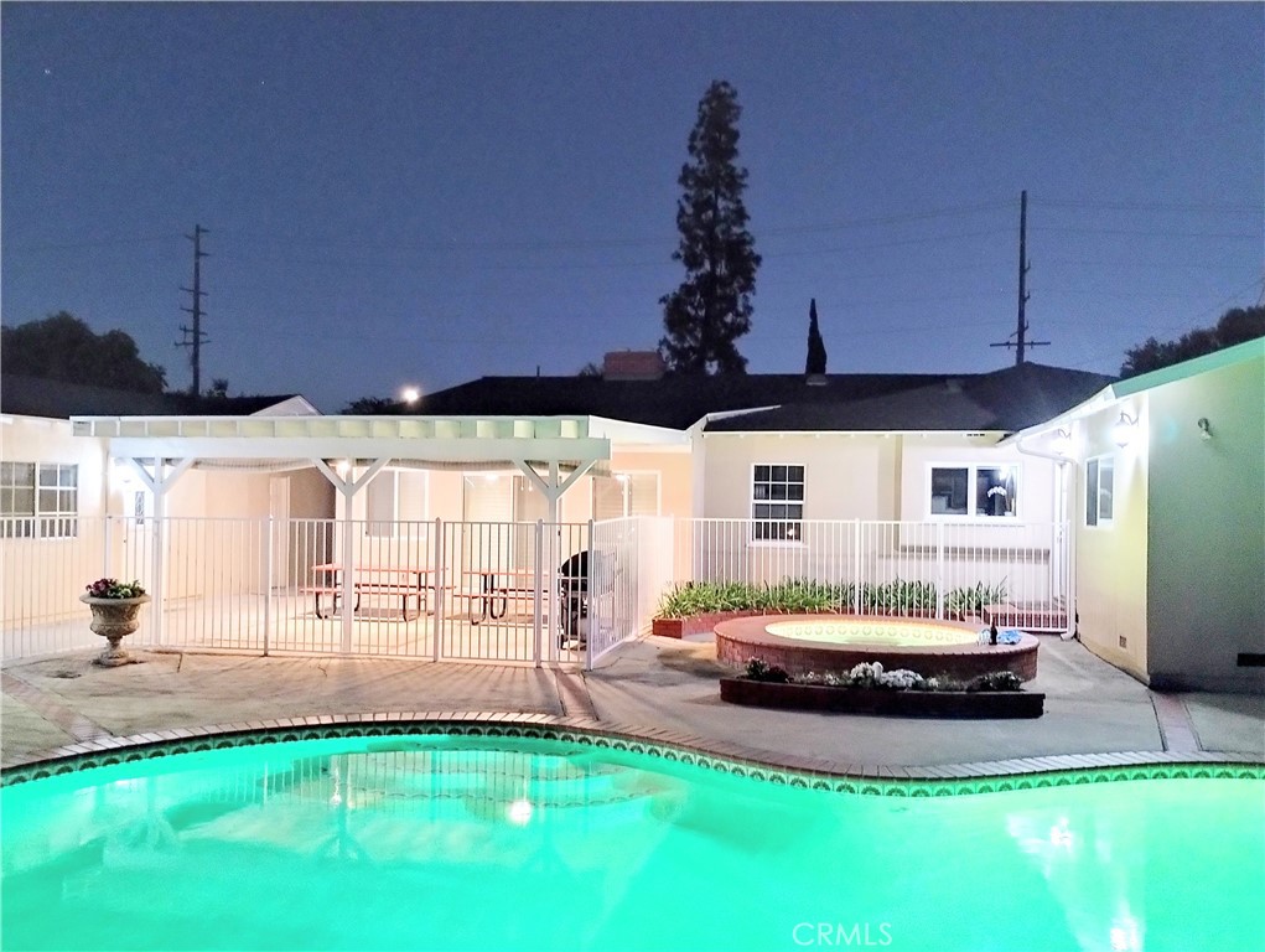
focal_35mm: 28
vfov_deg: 49.8
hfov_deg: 63.4
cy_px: 476
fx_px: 1024
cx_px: 632
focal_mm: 4.27
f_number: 1.8
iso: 2525
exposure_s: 1/8
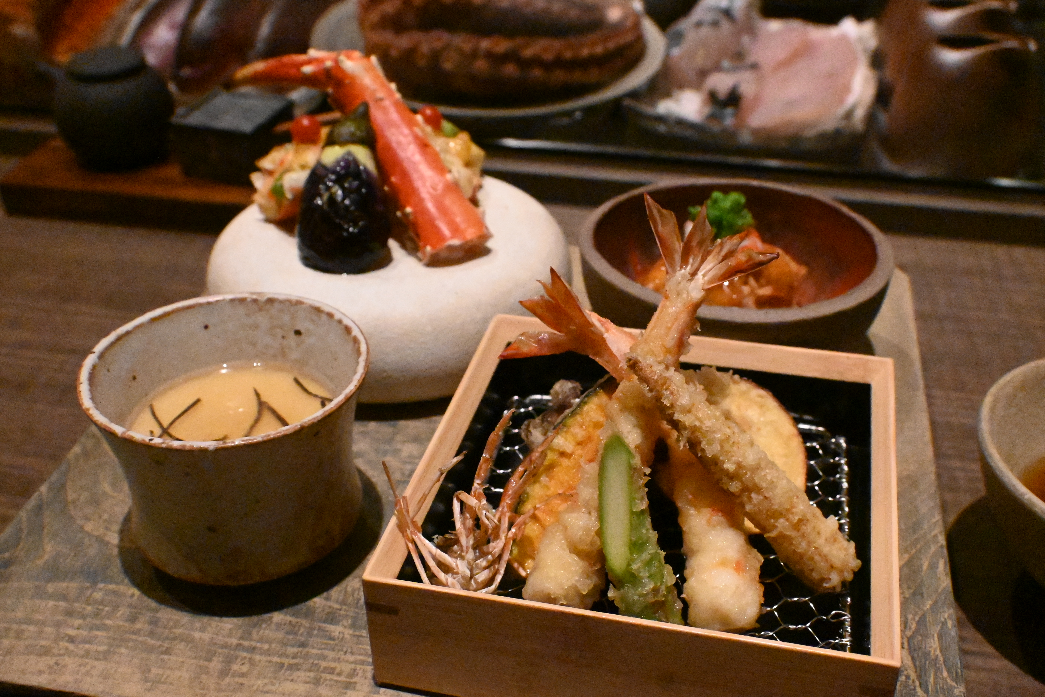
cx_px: 522
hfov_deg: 49.6
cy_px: 348
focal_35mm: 39
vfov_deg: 34.2
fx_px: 1132
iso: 25600
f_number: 7.1
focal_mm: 26
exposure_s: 1/200
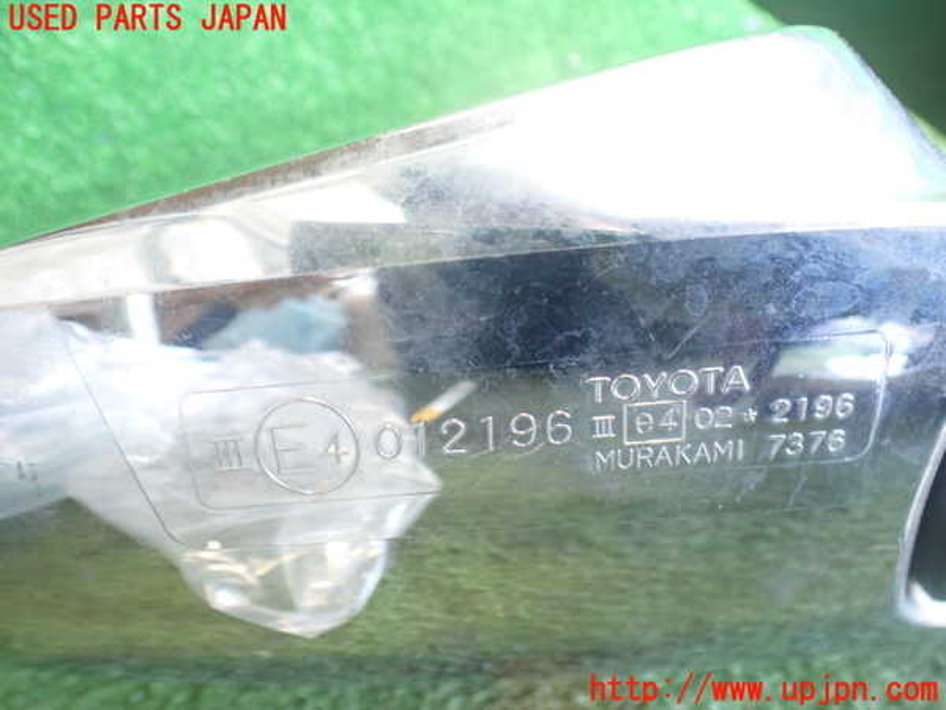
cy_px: 355
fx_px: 820
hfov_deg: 60.0
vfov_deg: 46.8
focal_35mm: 30
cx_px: 473
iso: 800
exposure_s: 1/60
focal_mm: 5.4
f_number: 2.3
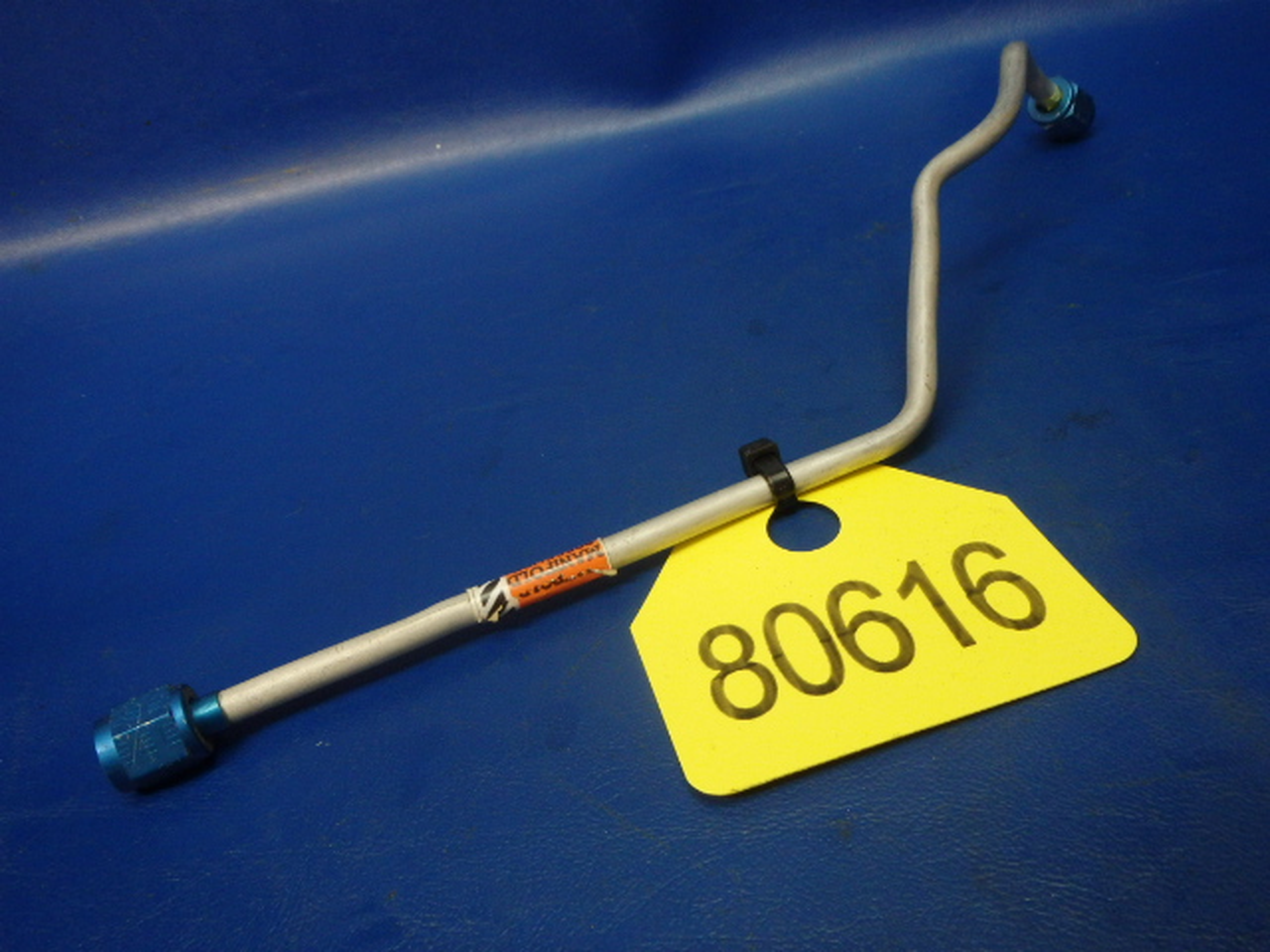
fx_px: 1027
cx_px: 635
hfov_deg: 63.4
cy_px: 476
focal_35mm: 28
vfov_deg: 49.7
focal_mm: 5
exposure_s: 1/30
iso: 400
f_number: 3.9
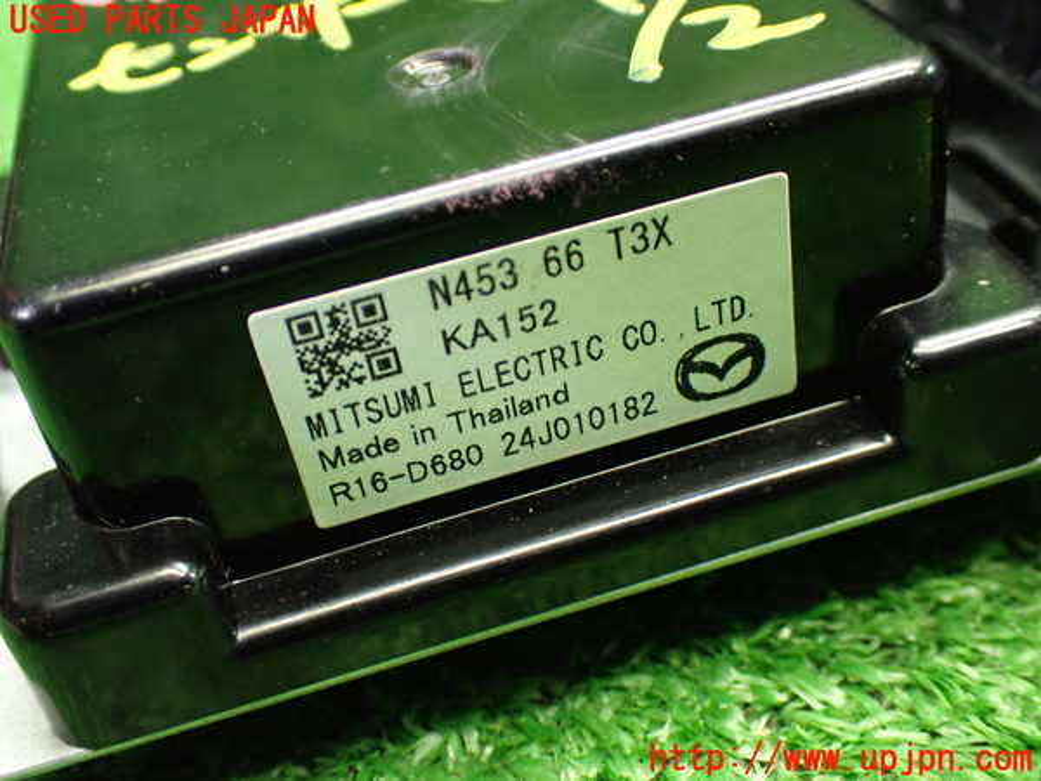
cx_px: 520
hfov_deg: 45.8
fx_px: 1233
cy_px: 390
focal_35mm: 41
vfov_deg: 35.1
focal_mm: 7.31
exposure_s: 1/40
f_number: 2.8
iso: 1000
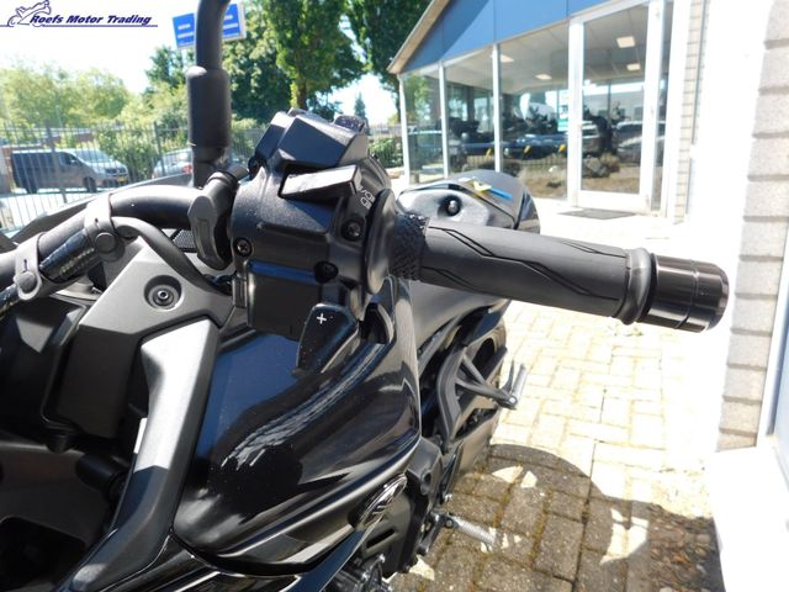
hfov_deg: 73.9
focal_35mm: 23
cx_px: 394
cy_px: 296
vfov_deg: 58.9
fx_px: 524
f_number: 3
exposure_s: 1/400
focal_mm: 4
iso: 125
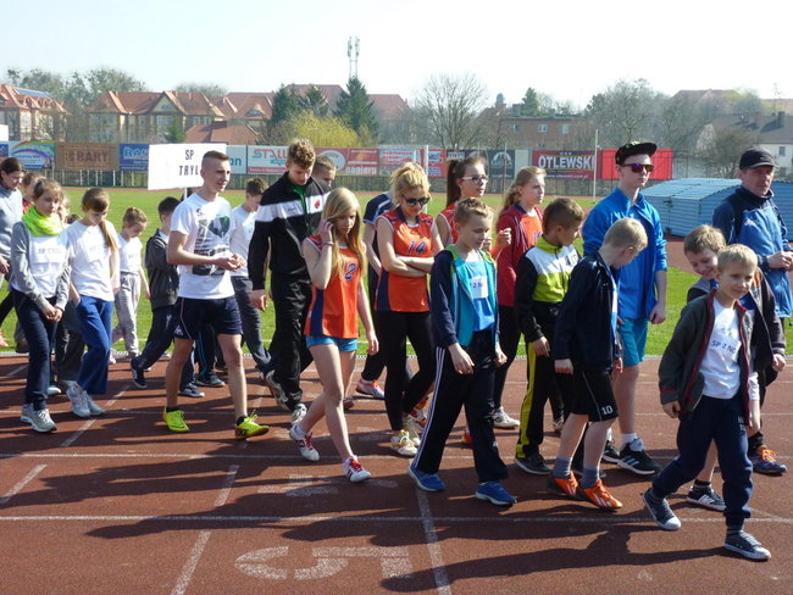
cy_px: 298
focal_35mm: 50
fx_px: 1146
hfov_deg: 38.2
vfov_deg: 29.1
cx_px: 396
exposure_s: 1/640
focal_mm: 9
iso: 160
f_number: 3.6
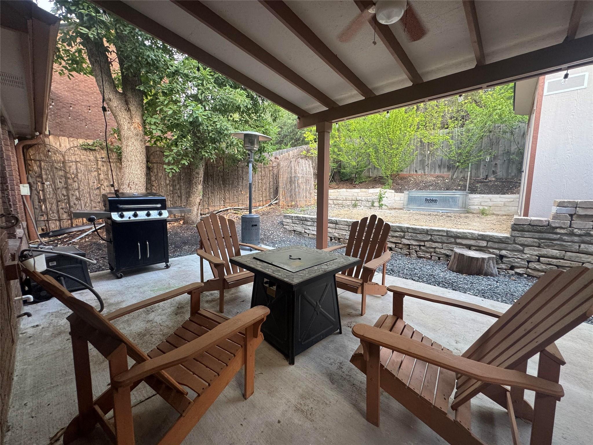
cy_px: 222
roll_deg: -0.2
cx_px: 296
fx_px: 240
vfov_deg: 85.7
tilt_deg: -7.8
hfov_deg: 102.1
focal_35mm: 14
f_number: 2.2
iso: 200
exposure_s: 1/120
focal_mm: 2.22
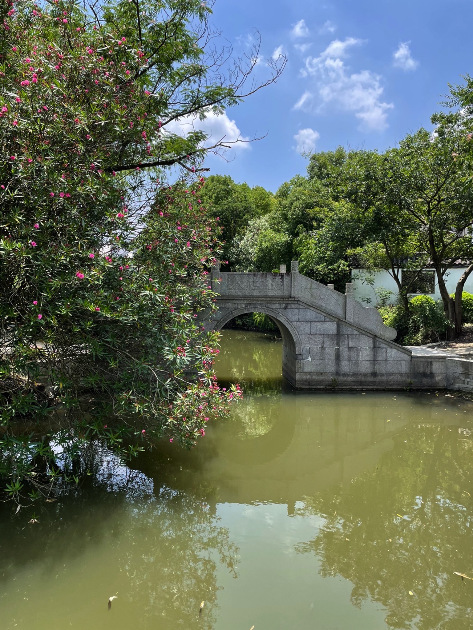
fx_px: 474
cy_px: 315
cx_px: 236
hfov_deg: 53.1
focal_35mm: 26
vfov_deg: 67.3
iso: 32
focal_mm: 4.2
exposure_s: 1/1949
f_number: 1.6
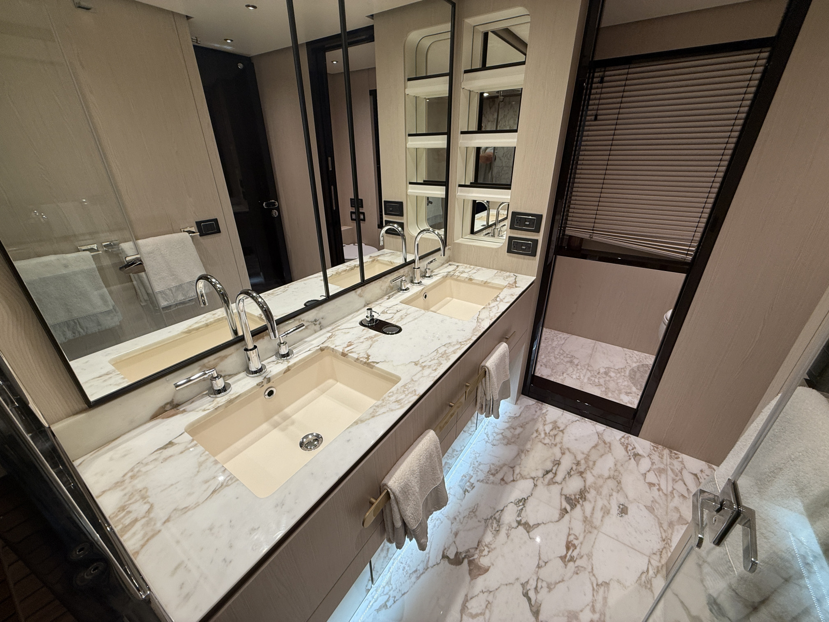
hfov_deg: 102.1
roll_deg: +0.2
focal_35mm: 14
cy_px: 311
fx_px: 335
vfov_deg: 85.7
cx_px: 414
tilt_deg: -25.6
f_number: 2.2
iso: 64
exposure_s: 1/99
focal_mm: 2.22
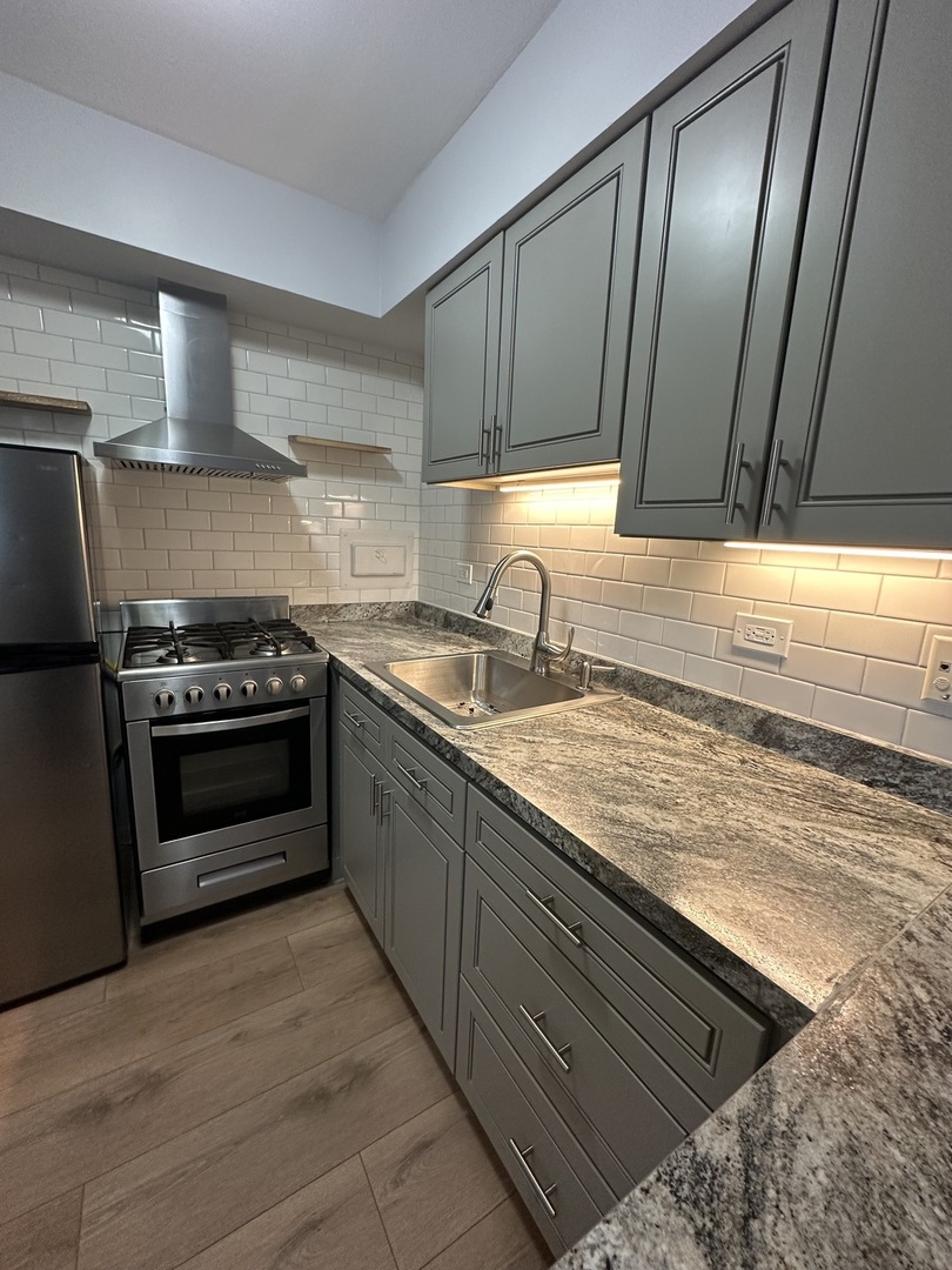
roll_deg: -2.5
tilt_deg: -10.1
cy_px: 635
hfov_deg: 85.7
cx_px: 476
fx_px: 513
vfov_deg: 102.1
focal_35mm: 14
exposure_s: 1/120
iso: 250
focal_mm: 2.22
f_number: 2.2
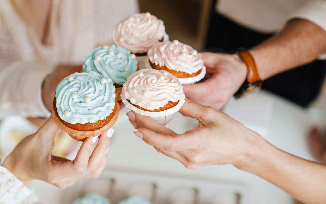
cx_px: 162
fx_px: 640
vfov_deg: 18.1
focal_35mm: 72
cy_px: 98
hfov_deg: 28.6
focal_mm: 70
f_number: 2.8
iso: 1250
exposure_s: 1/320
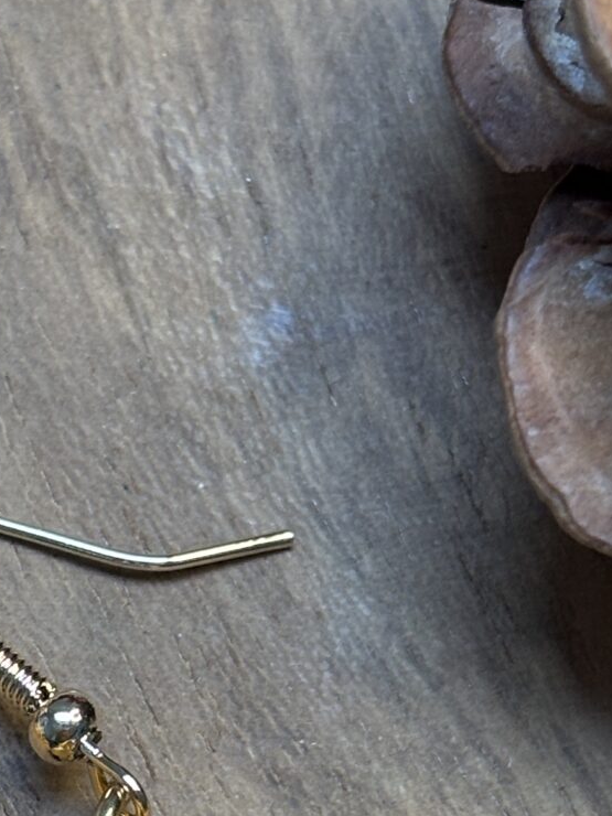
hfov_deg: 8.2
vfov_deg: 10.9
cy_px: 694
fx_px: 4243
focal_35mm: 180
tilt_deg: -72.9
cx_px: 1
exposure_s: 1/60
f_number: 1.6
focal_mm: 5.96
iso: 64
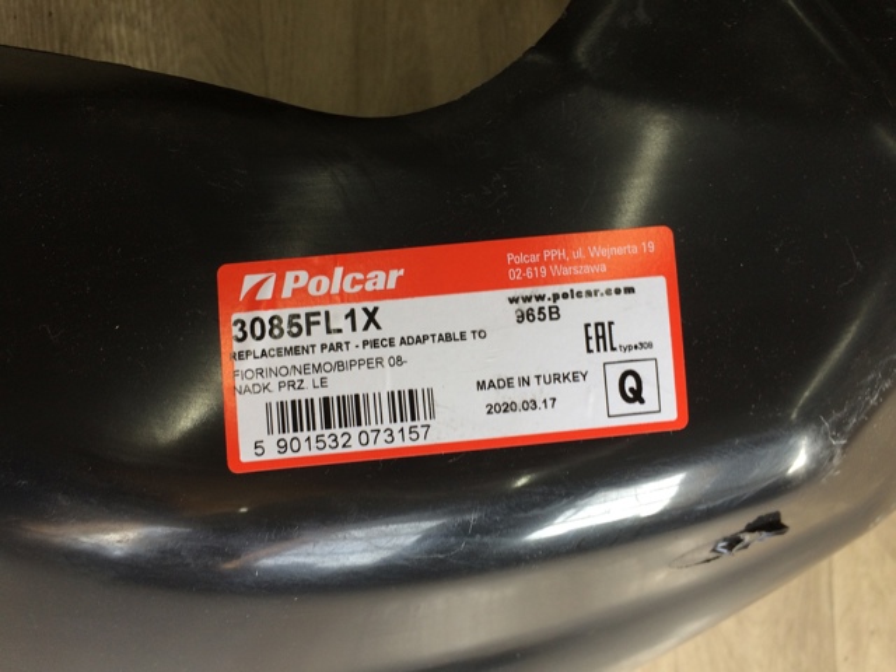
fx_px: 751
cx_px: 448
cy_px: 336
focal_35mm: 29
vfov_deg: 48.2
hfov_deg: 61.7
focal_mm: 4.15
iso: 40
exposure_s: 1/33
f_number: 2.2
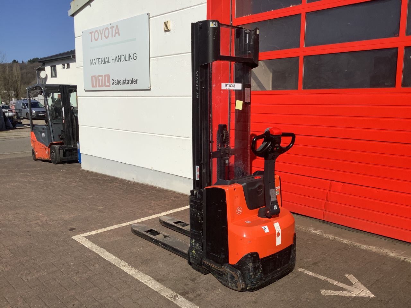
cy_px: 154
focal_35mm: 31
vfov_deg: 45.4
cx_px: 206
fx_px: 368
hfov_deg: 58.4
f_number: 2.4
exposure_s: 1/2398
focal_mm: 3.3
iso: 25
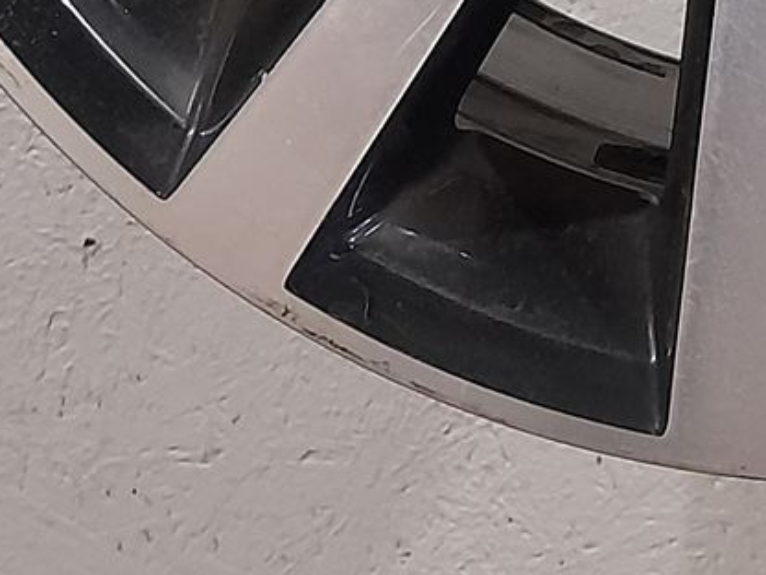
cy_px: -632
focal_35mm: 123
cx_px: 945
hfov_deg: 15.4
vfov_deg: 10.8
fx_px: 2722
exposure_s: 1/50
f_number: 2
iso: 320
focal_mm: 4.6
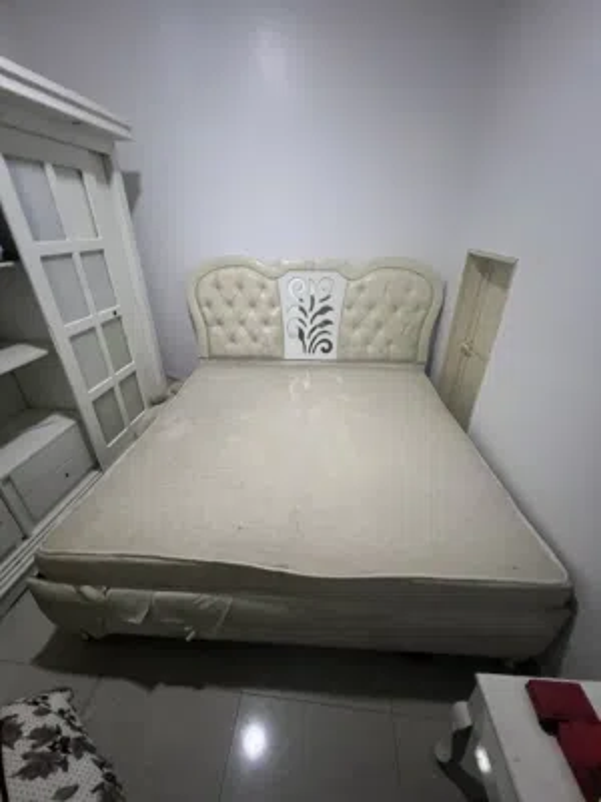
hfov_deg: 89.9
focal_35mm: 13
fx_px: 301
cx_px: 300
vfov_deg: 106.2
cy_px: 401
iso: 1000
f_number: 1.8
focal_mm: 1.57
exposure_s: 1/60
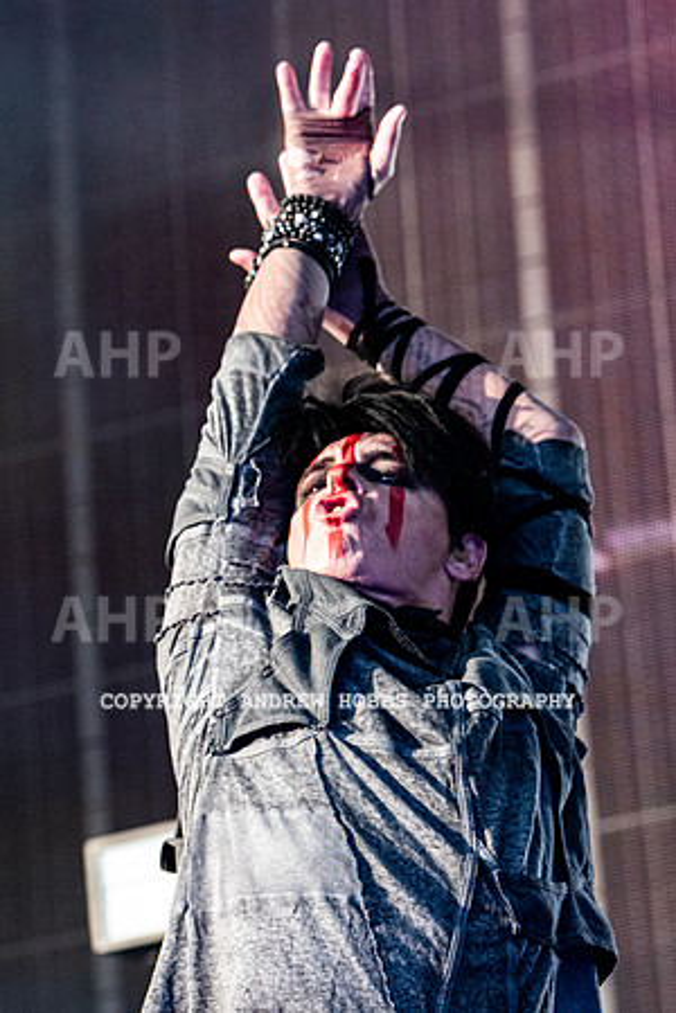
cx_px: 234
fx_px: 6060
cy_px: 432
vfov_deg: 9.6
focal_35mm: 215
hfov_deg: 6.4
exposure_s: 1/2000
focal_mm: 125
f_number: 4.5
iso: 800
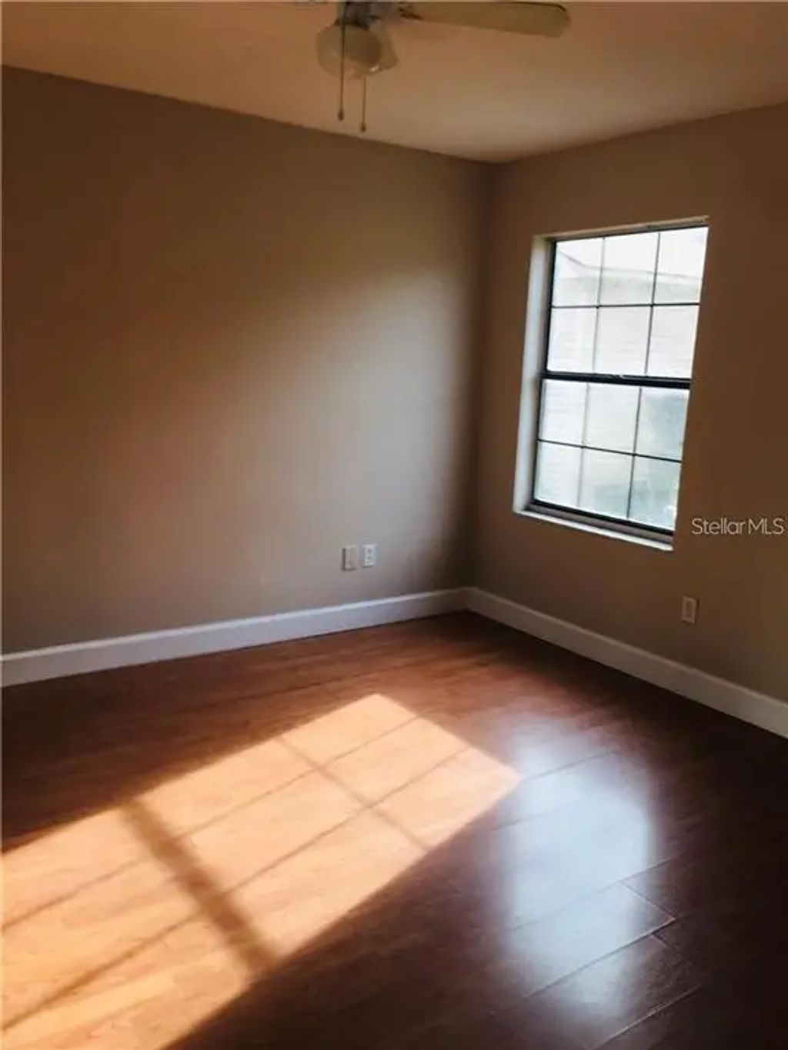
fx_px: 880
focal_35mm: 29
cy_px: 525
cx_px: 394
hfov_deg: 48.2
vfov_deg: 61.7
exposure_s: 1/129
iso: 25
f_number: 2.2
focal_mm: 4.15
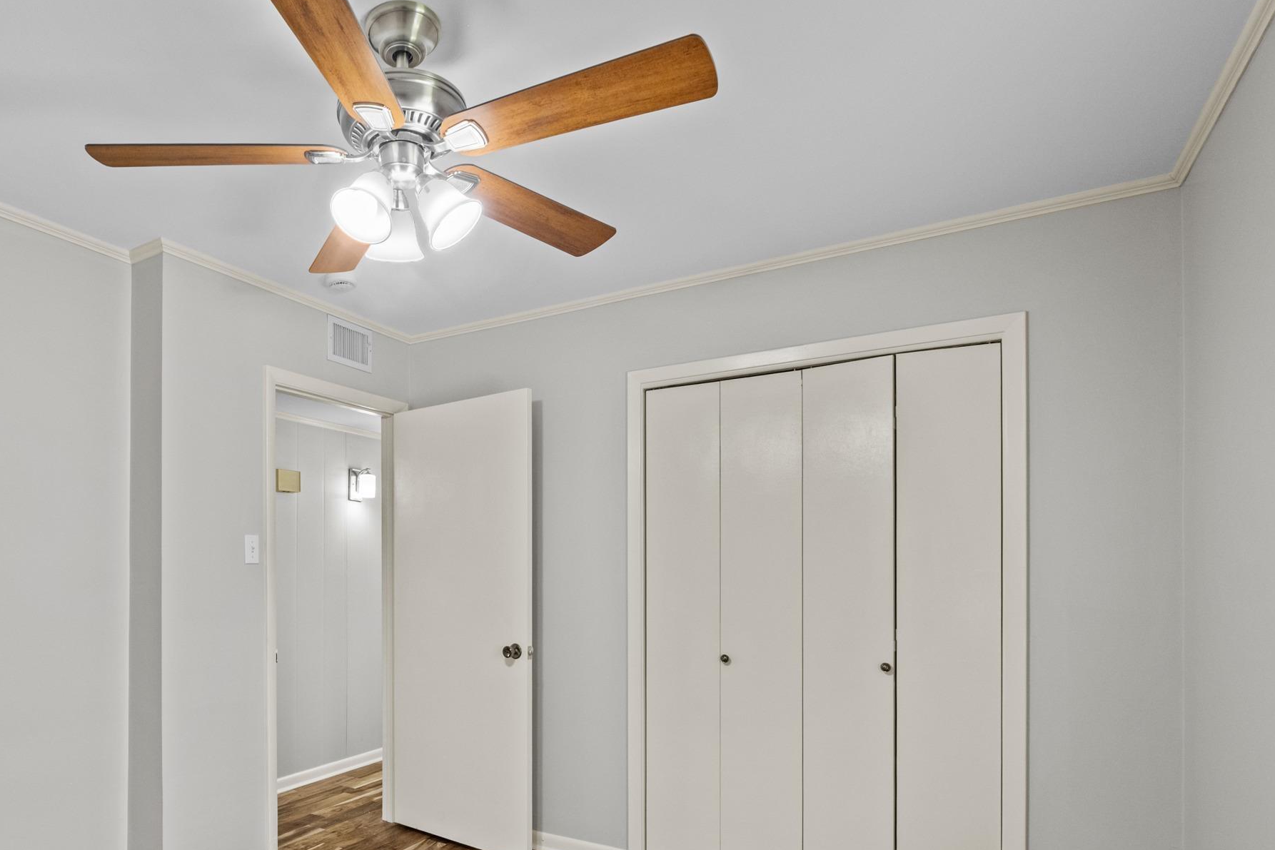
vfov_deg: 58.1
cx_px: 450
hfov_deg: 79.2
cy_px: 573
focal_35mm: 21
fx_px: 744
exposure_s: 1/3
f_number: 7.1
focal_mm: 10
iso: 400
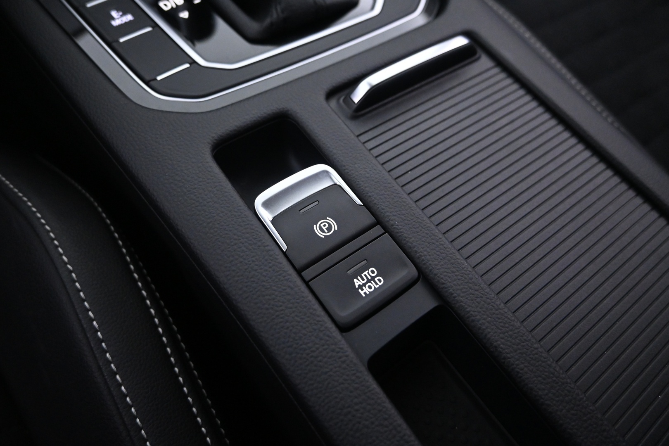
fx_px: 446
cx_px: 334
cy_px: 223
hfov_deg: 73.7
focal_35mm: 24
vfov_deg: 53.1
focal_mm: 16
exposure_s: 1/30
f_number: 3.5
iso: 3200
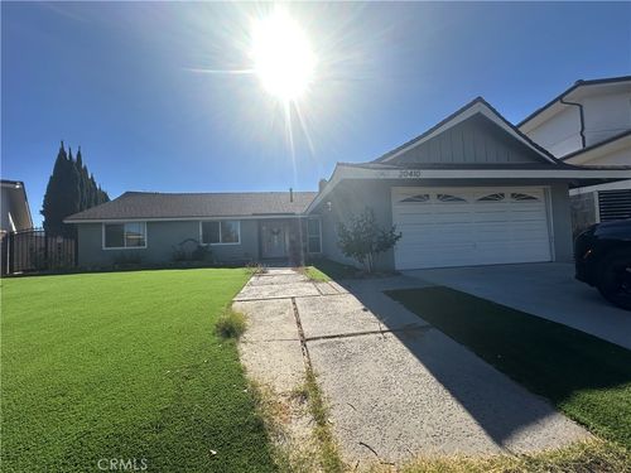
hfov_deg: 102.1
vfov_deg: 85.7
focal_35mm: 14
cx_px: 316
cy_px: 236
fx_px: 255
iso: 50
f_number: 2.2
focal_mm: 2.22
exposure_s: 1/2817
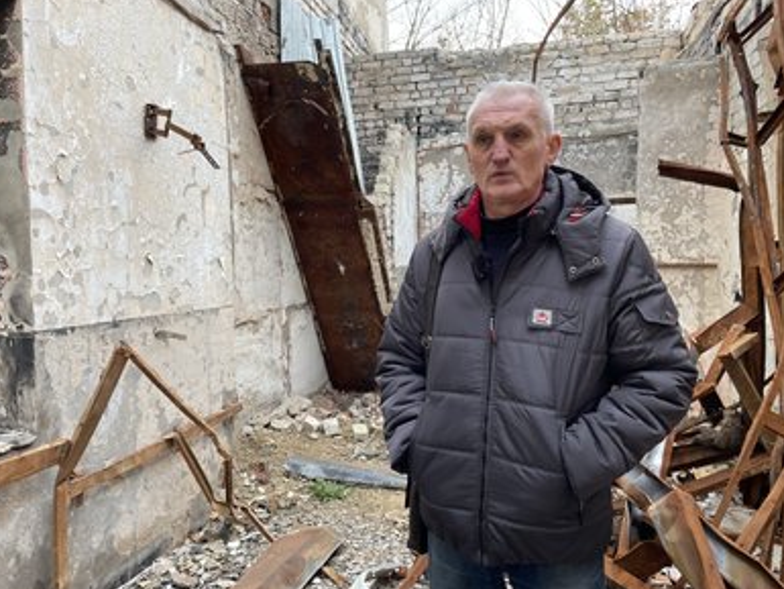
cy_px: 293
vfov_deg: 51.4
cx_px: 383
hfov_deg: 65.3
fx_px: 612
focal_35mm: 27
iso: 32
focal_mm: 4.2
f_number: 1.6
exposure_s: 1/153
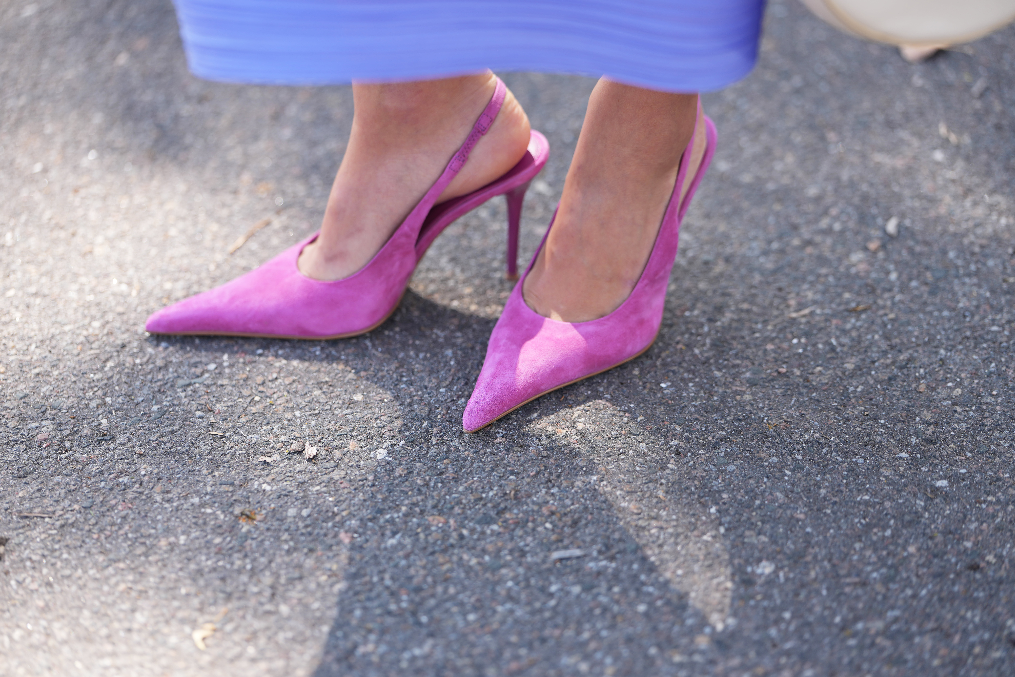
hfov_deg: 21.0
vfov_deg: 14.1
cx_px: 508
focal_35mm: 97
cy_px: 338
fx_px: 2735
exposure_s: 1/1000
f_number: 2
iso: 125
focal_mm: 97
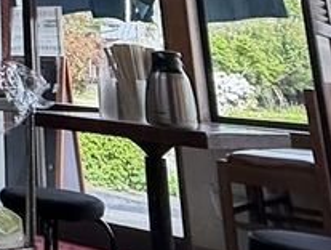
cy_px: -239
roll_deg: -4.1
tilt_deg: +20.9
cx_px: -189
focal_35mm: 81
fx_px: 776
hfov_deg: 20.1
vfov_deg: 15.1
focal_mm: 2.22
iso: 64
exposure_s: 1/120
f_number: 2.2
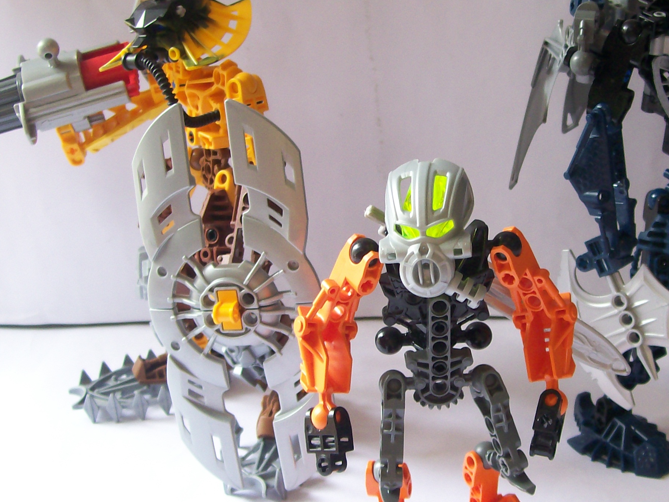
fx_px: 1179
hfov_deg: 31.6
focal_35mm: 61
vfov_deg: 24.0
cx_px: 411
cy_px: 253
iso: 80
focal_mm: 6
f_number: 2.7
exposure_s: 1/53.3
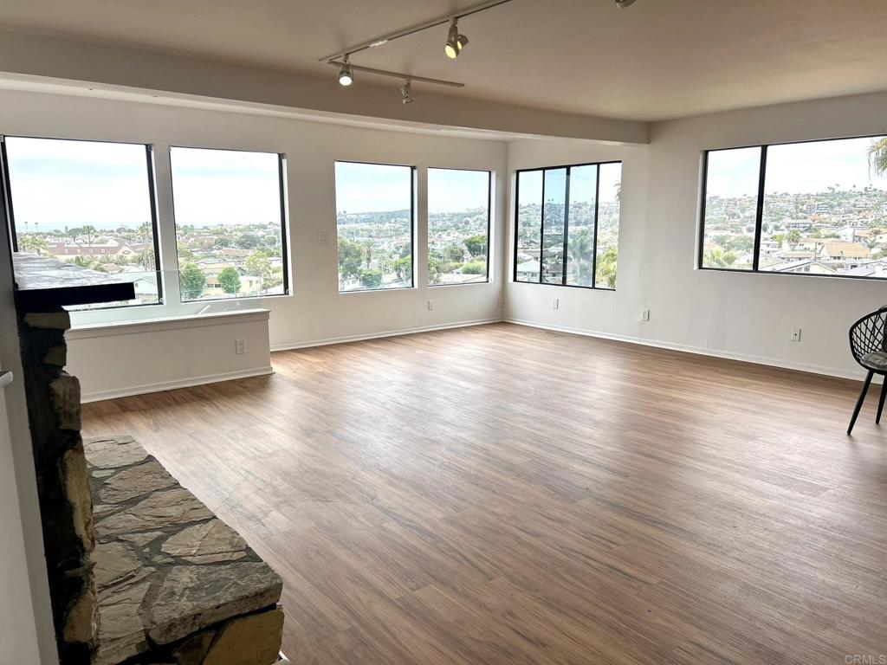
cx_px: 444
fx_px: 666
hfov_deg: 67.3
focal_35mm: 26
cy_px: 332
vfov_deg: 53.1
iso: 50
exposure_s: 1/418
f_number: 1.5
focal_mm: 5.7
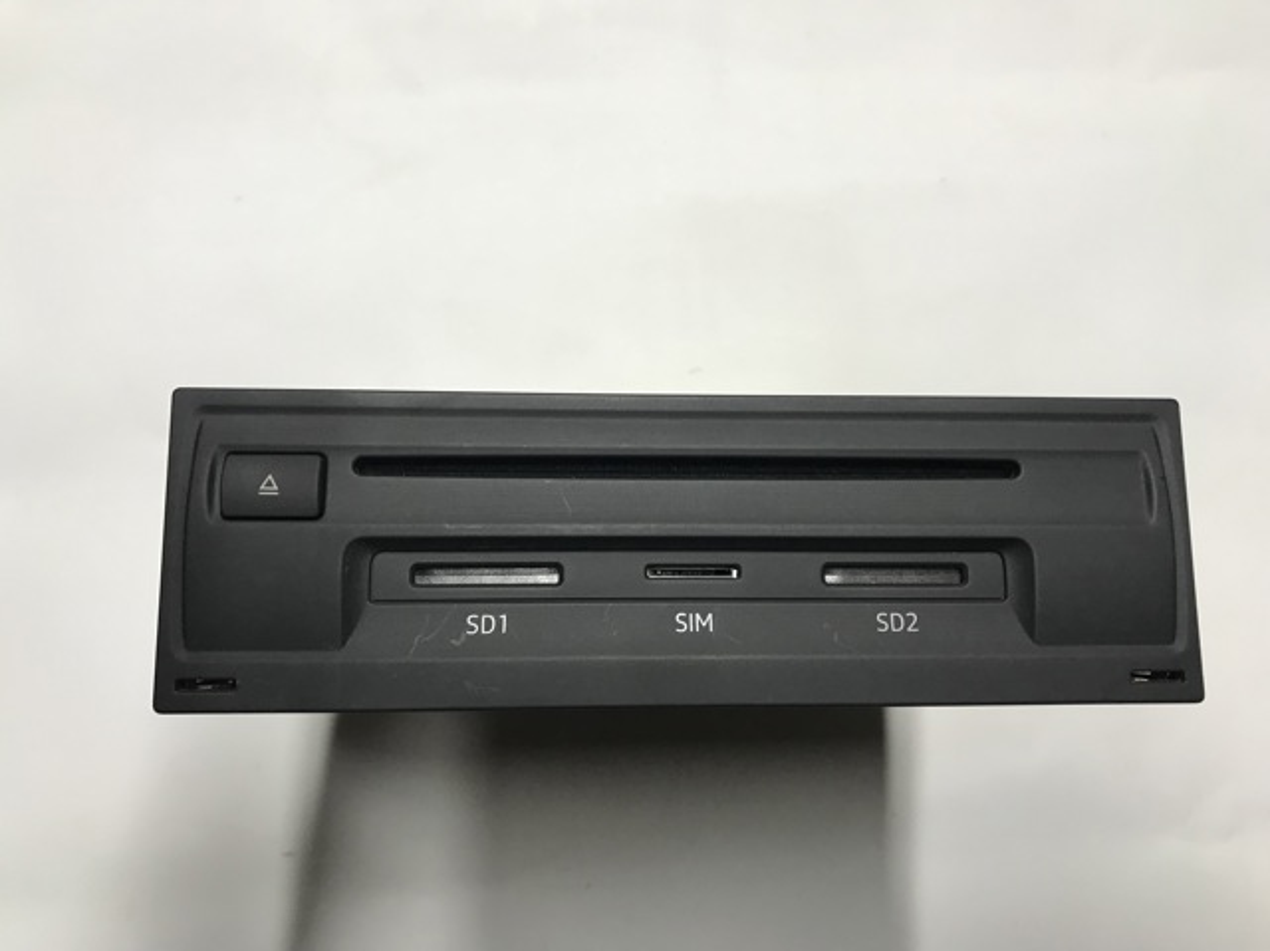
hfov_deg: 63.5
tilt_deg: -80.4
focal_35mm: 28
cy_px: 476
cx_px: 635
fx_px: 1027
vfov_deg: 49.7
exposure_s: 1/33
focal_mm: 3.99
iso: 25
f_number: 1.8
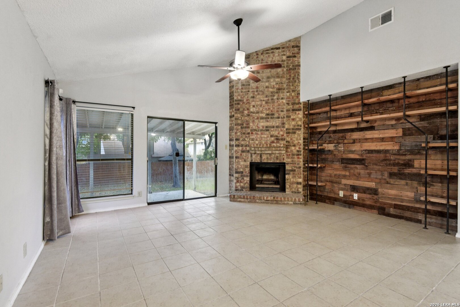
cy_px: 154
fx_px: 204
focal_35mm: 16
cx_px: 230
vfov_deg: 73.7
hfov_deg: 96.7
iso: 2800
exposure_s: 1/15
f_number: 8
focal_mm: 16
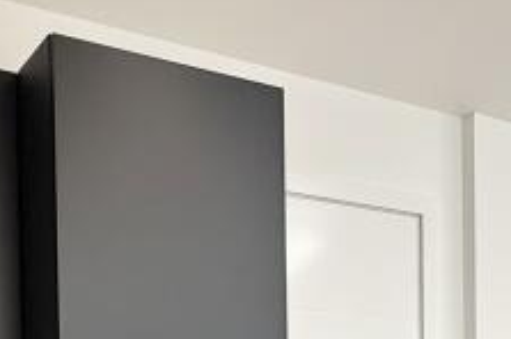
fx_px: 950
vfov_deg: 18.5
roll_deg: +1.0
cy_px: 467
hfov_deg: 29.6
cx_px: 383
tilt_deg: -2.0
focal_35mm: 67
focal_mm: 2.22
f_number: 2.2
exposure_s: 1/100
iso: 125
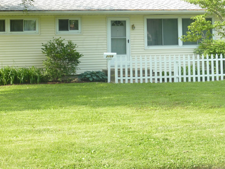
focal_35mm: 75
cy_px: 42
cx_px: 116
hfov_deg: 26.0
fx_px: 487
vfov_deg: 19.5
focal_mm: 7.9
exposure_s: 1/100
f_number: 4
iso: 80
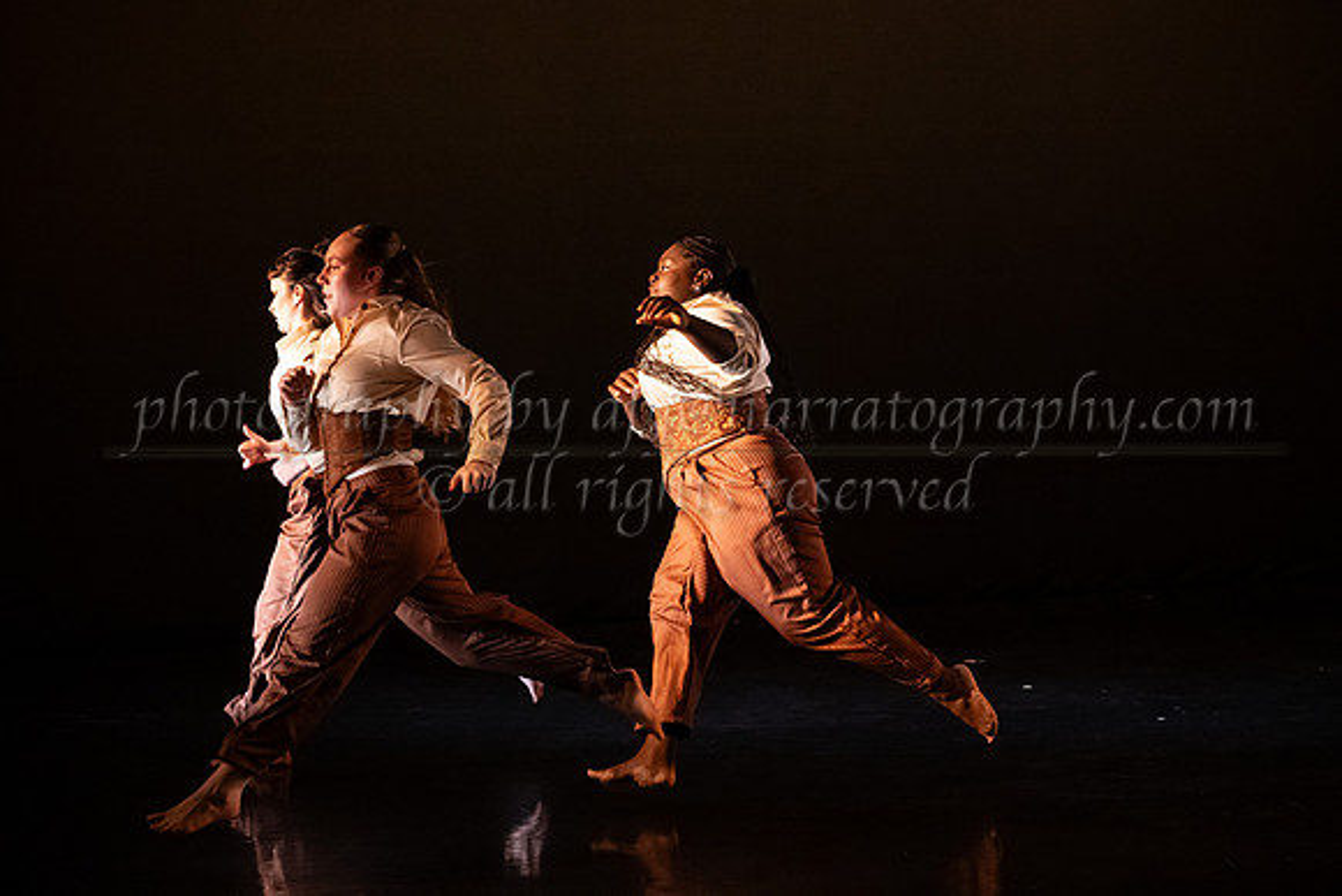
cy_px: 401
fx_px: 3088
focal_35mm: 83
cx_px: 741
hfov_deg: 24.5
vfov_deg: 16.5
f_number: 4
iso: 4000
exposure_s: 1/400
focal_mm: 75
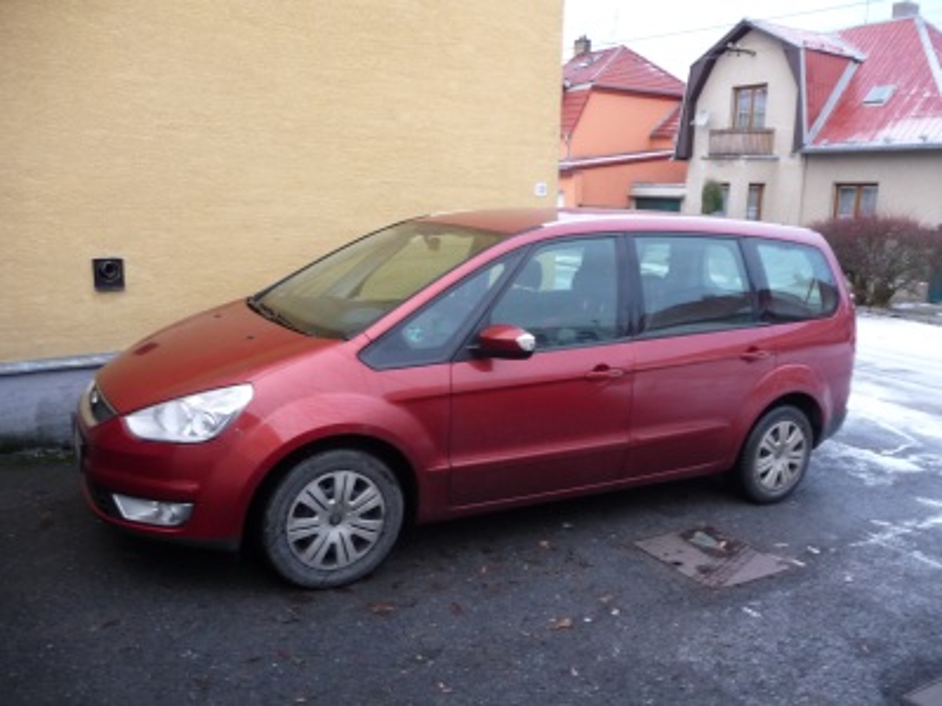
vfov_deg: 49.7
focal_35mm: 28
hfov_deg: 63.4
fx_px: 762
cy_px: 353
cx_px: 471
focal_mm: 4.7
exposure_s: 1/20
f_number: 3.3
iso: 200
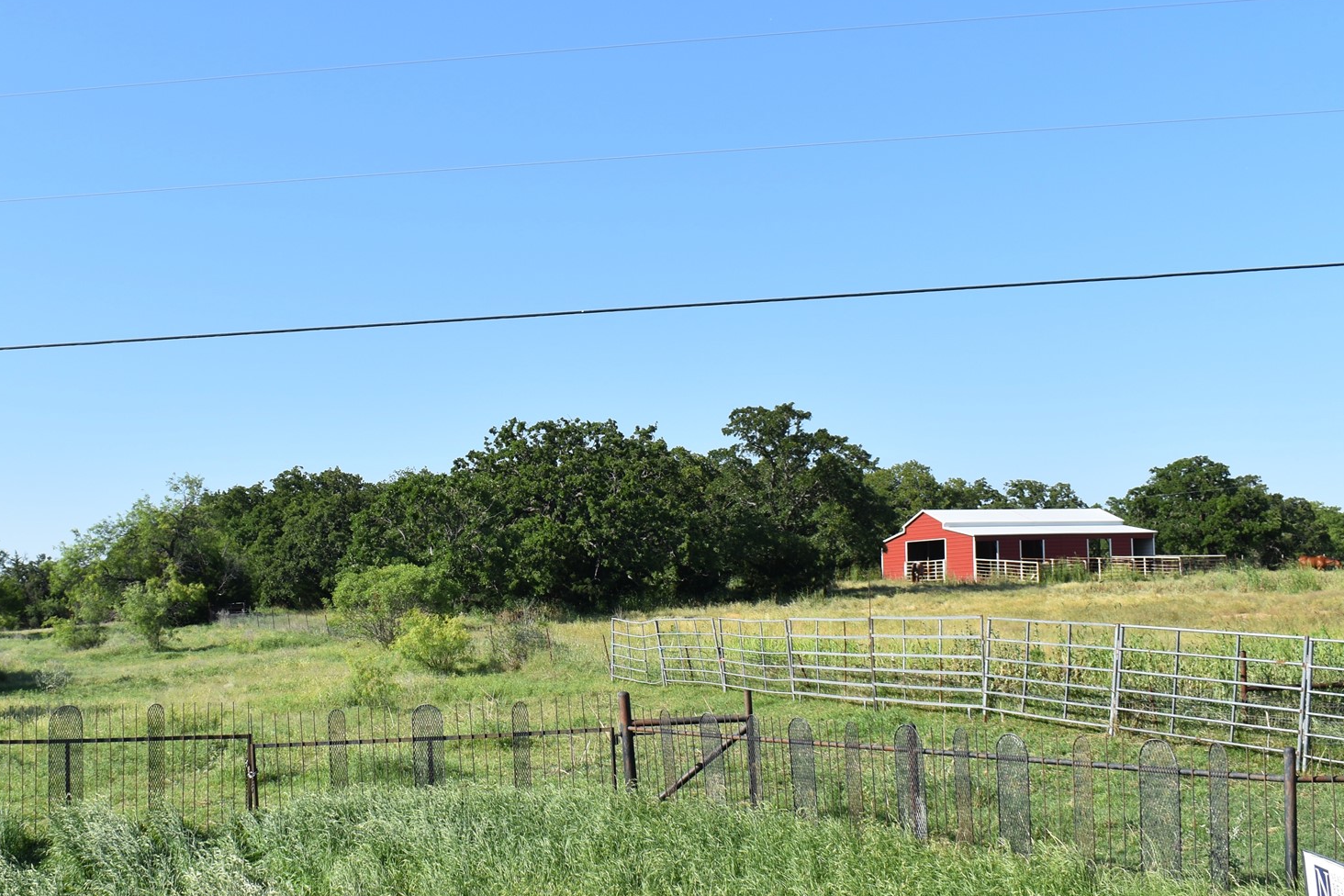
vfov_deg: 28.7
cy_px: 564
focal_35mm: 47
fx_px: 1745
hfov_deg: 41.8
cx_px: 489
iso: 125
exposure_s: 1/250
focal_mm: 21
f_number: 8
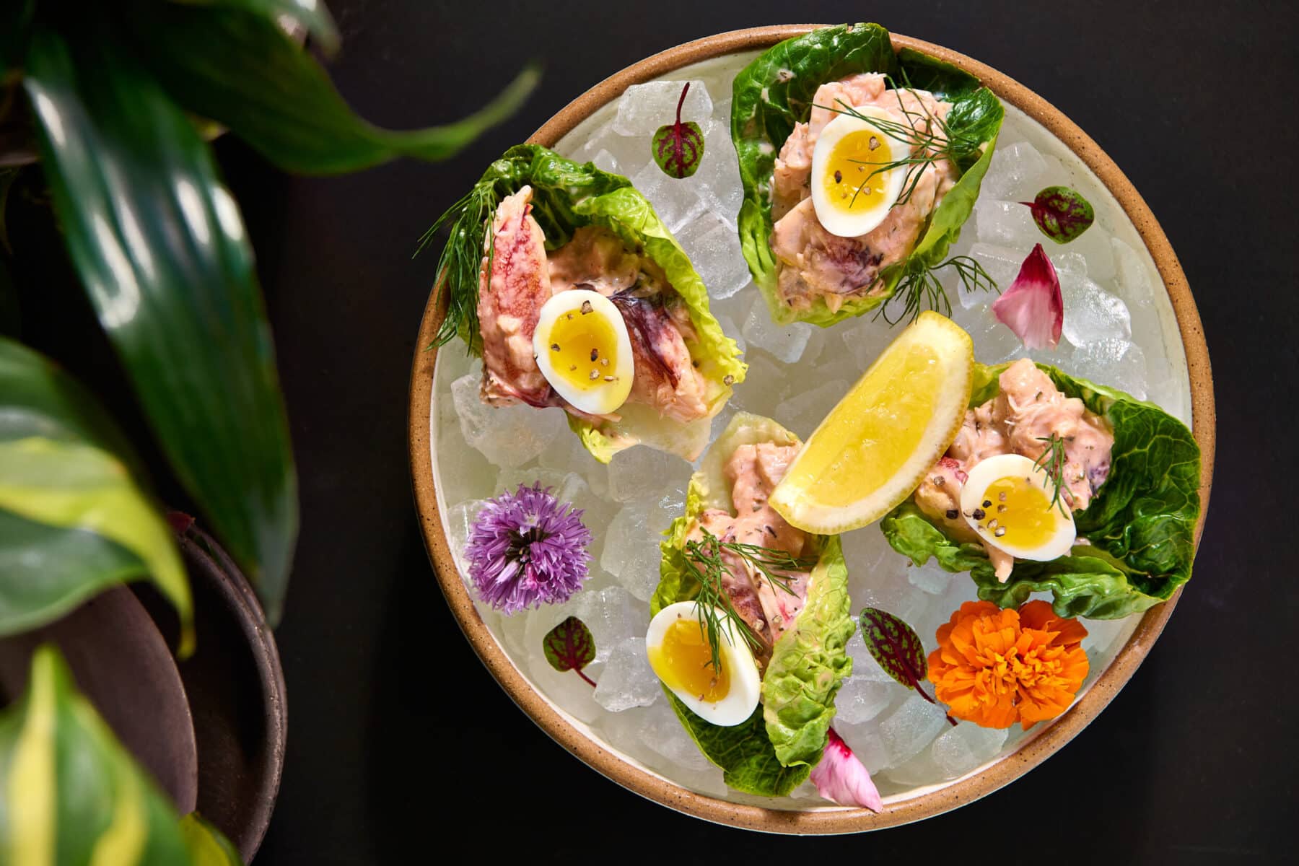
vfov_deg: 19.5
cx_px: 650
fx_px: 2526
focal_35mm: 70
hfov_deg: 28.8
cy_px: 433
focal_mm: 70
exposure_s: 1/80
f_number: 6.3
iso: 800
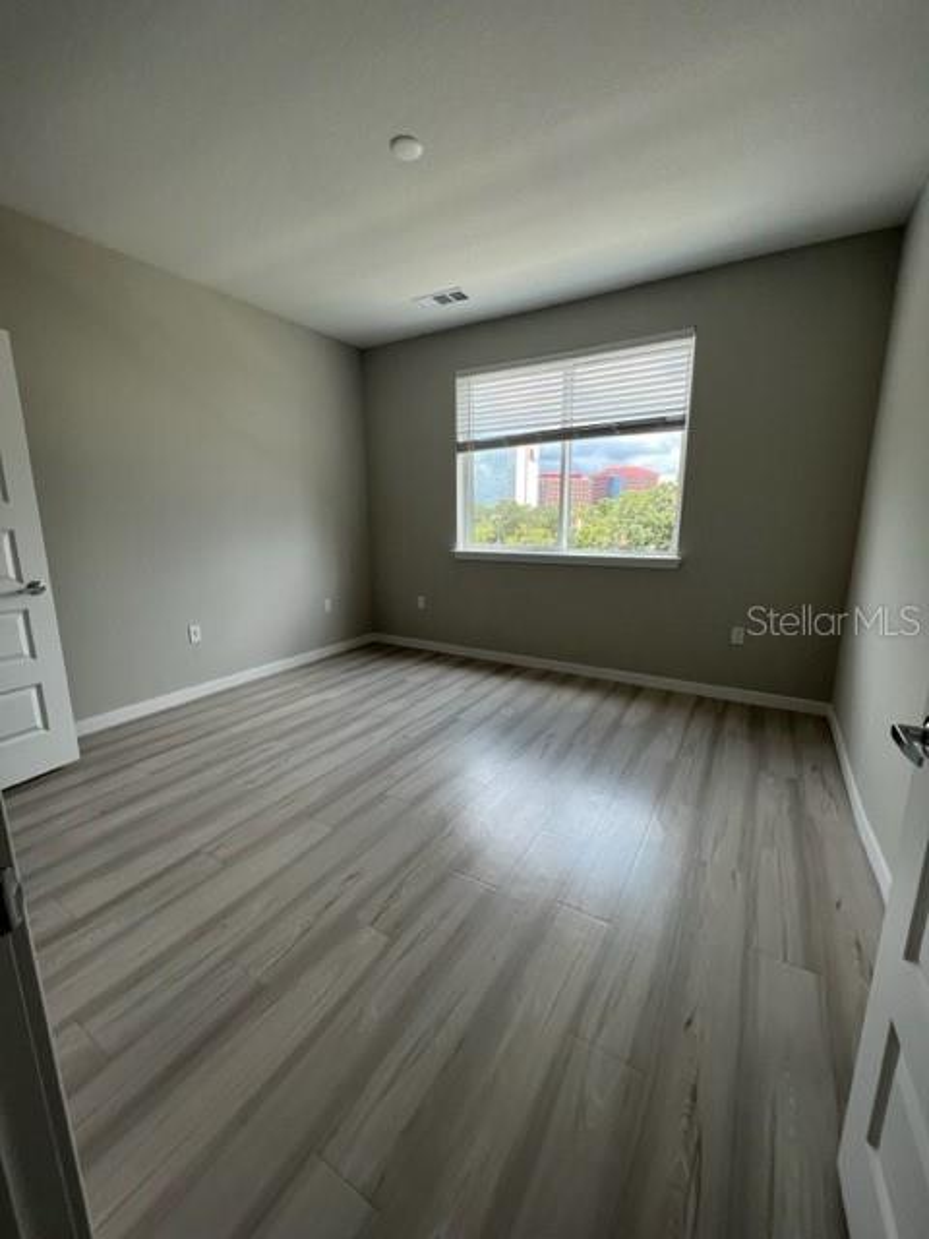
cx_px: 464
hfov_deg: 89.9
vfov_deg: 106.2
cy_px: 620
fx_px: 465
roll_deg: +0.4
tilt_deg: -12.4
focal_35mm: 13
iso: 32
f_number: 1.8
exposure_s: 1/159
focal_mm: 1.57
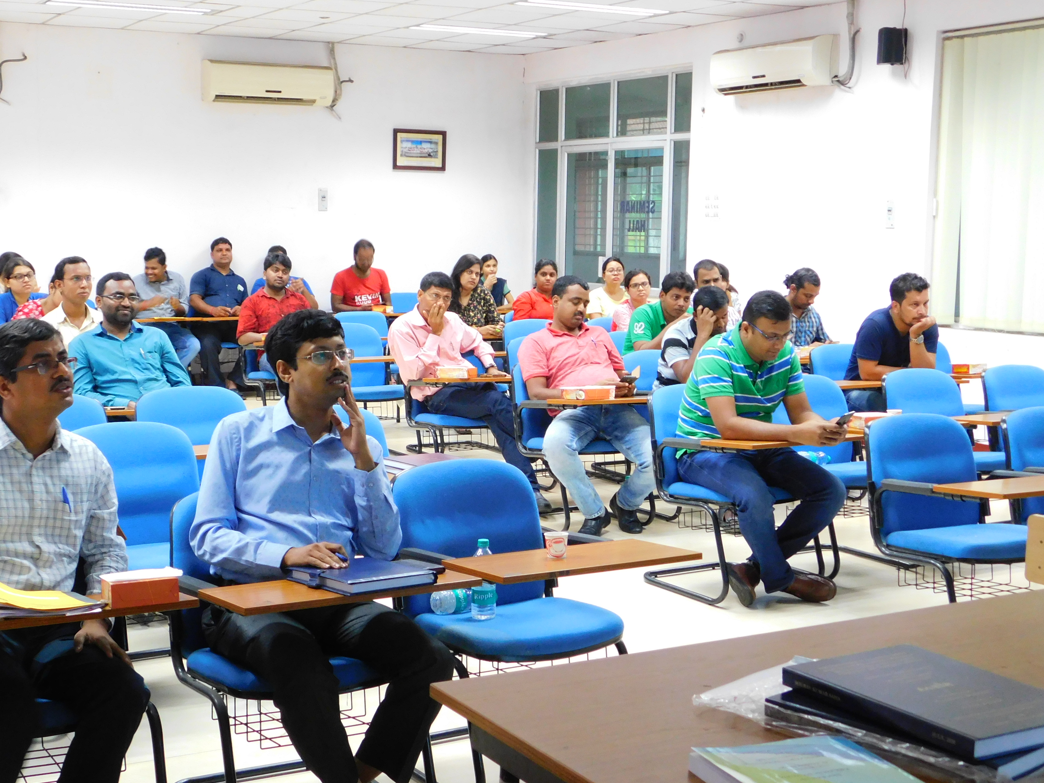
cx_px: 432
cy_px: 403
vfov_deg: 29.7
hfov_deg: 38.8
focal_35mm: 49
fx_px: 1478
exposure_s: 1/10
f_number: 3.6
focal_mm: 7.1
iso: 400
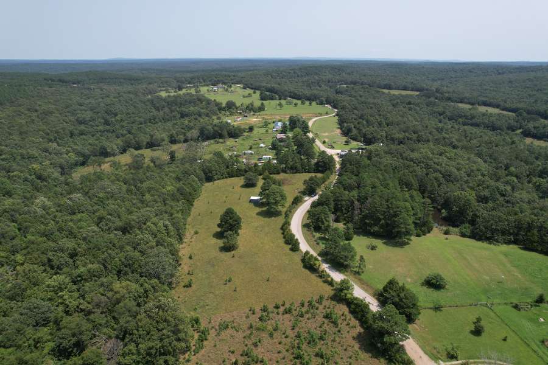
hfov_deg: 78.6
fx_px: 335
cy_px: 182
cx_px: 274
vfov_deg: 57.2
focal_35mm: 22
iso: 130
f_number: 2.8
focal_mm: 8.38
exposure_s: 1/2000
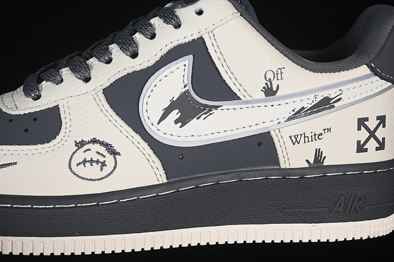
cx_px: 197
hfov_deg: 27.0
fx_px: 821
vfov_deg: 18.2
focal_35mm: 75
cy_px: 131
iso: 160
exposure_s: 1/80
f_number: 7.1
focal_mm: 50
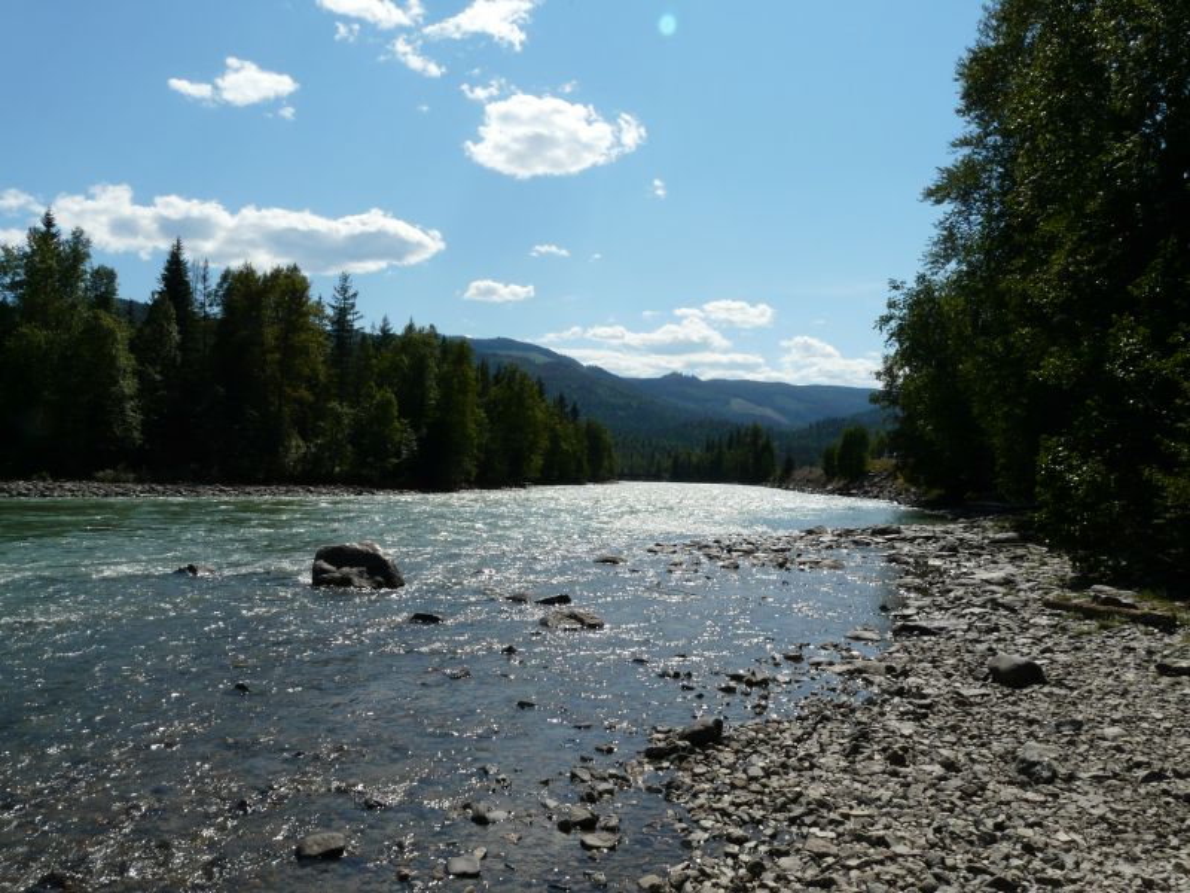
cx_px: 595
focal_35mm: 28
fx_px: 963
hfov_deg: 63.4
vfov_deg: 49.7
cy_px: 446
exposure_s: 1/400
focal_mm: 4.6
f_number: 8
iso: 100
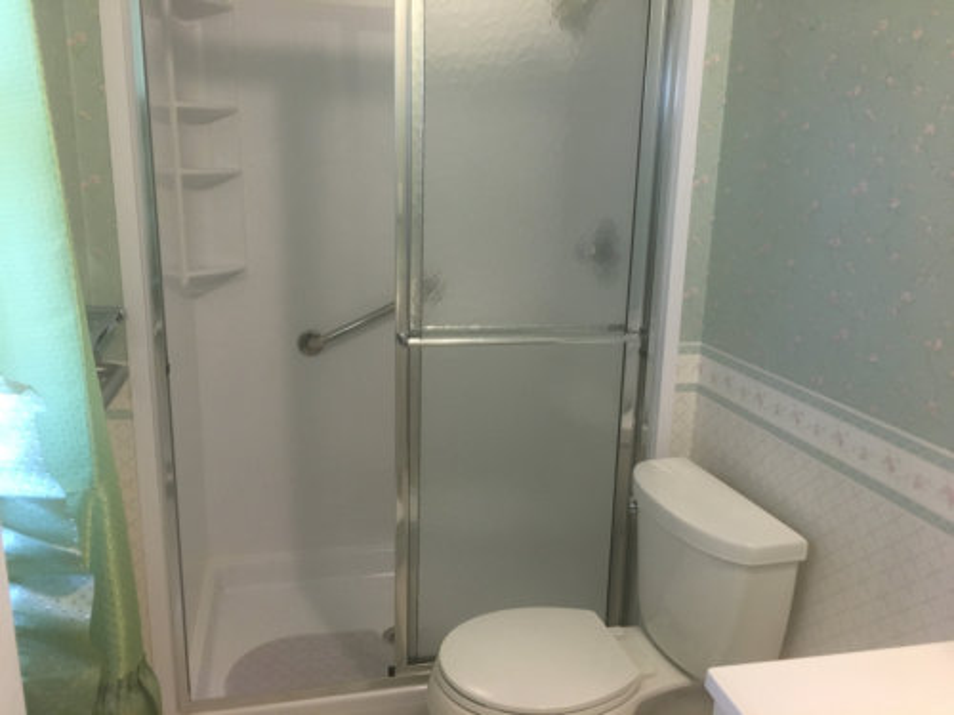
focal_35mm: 29
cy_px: 358
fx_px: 799
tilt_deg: -15.1
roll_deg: -0.5
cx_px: 477
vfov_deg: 48.2
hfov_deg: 61.7
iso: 125
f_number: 2.2
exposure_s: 1/30
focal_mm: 4.15
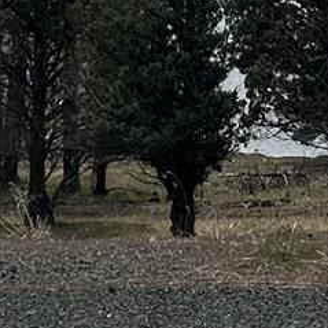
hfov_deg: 15.7
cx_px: 414
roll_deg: -0.3
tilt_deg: +5.4
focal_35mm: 106
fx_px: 1136
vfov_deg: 14.8
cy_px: -222
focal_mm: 2.22
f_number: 2.2
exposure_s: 1/6897
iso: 50
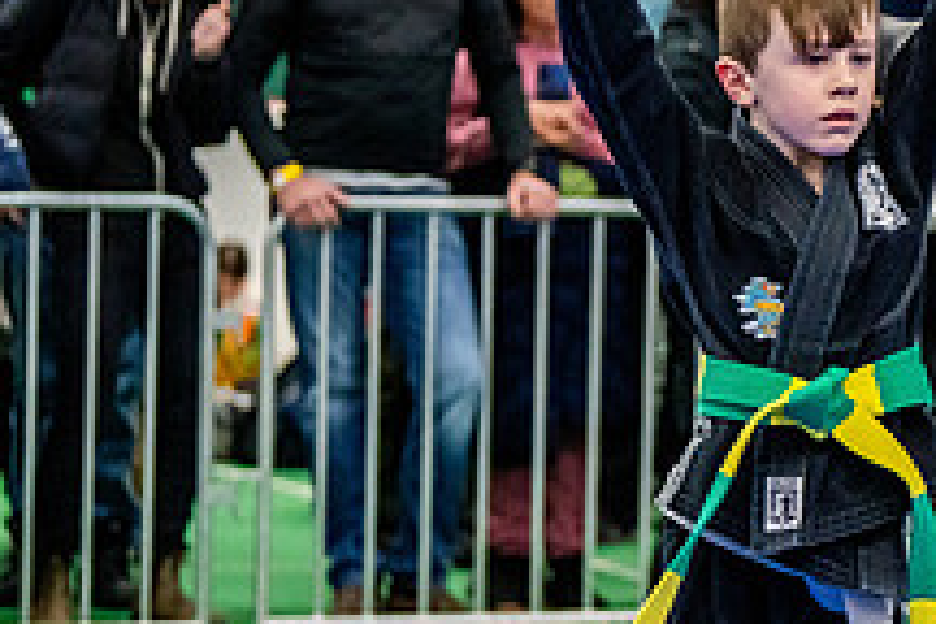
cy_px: 210
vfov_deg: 7.3
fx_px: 4888
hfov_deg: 10.7
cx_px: 1218
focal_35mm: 188
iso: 5000
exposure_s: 1/500
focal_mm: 70
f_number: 2.8
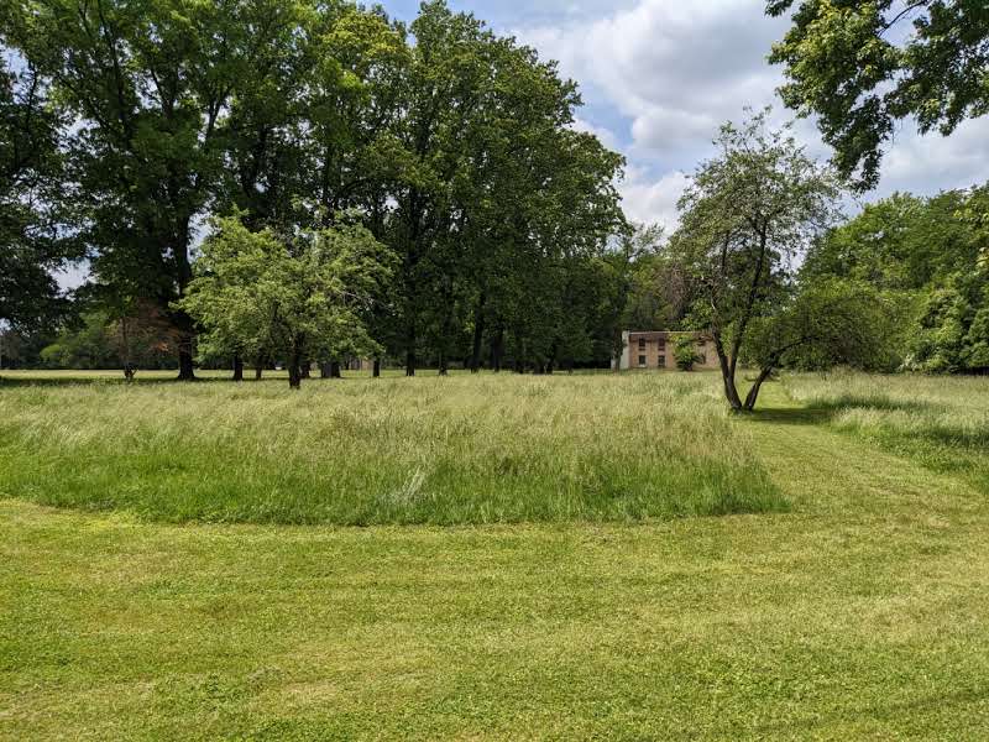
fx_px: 771
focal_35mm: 27
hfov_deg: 65.3
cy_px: 371
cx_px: 494
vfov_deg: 51.4
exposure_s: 1/4673
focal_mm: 4.38
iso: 56
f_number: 1.73
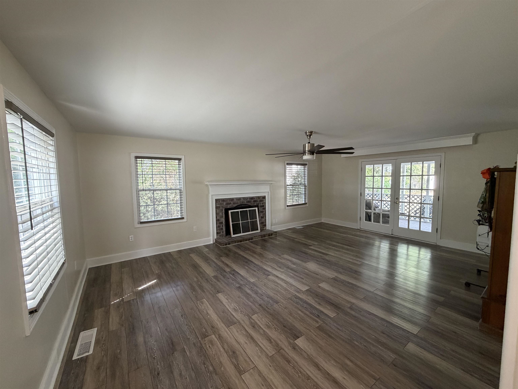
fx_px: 209
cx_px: 259
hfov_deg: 102.1
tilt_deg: -4.4
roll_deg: +0.9
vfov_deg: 85.7
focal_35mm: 14
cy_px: 194
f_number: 2.2
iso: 320
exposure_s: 1/89
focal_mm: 2.22
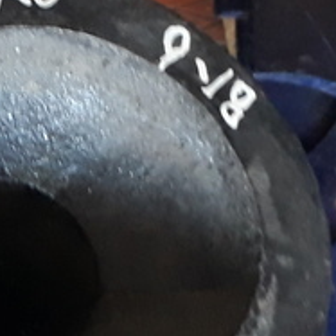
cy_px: 410
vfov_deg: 13.0
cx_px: -368
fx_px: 1439
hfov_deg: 11.7
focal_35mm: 131
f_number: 1.9
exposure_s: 1/15
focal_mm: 3.6
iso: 160
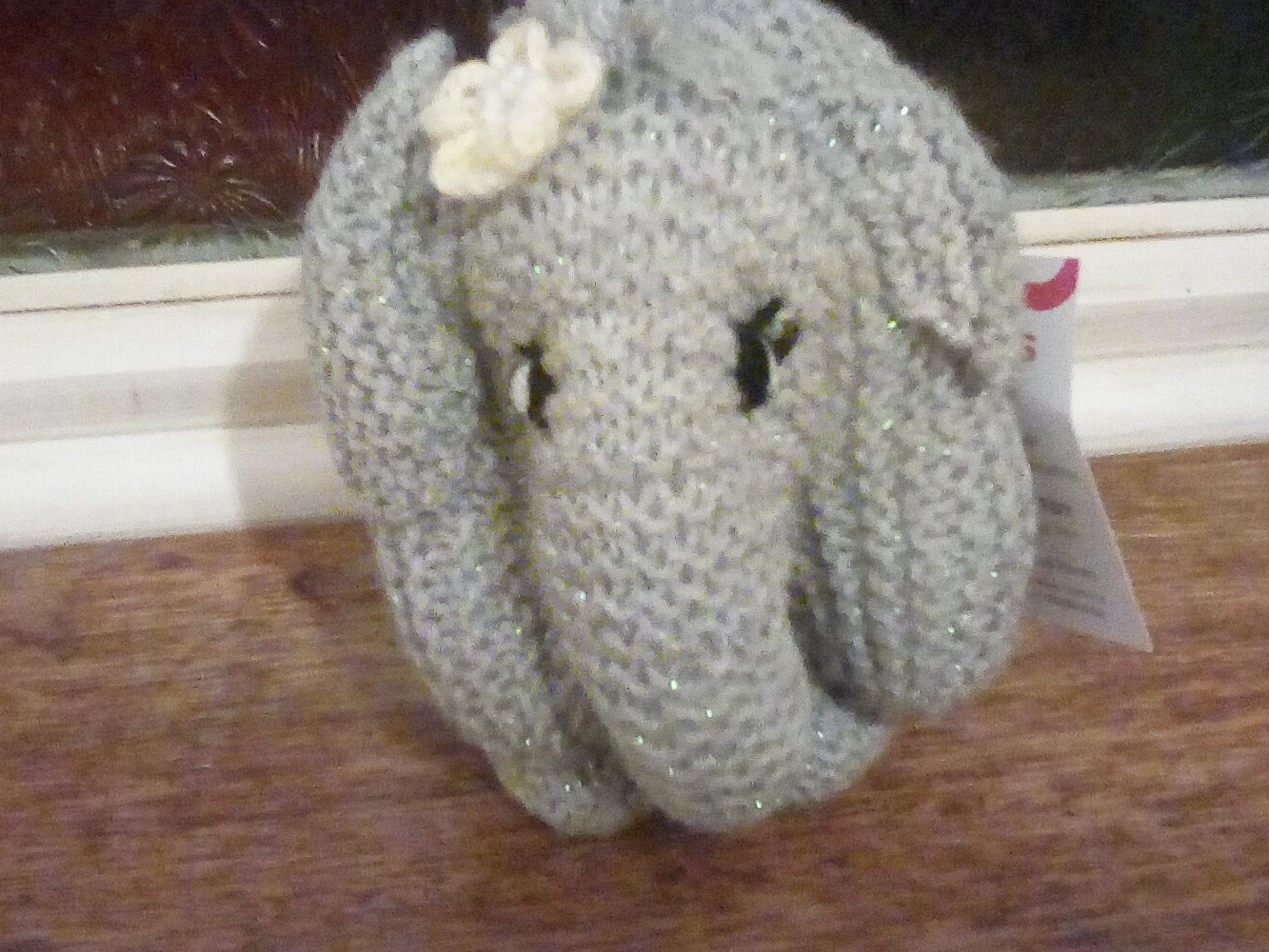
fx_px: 1540
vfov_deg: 34.3
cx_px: 605
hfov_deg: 44.8
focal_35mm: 42
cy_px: 413
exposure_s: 1/12.5
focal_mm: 2.9
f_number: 2.8
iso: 612
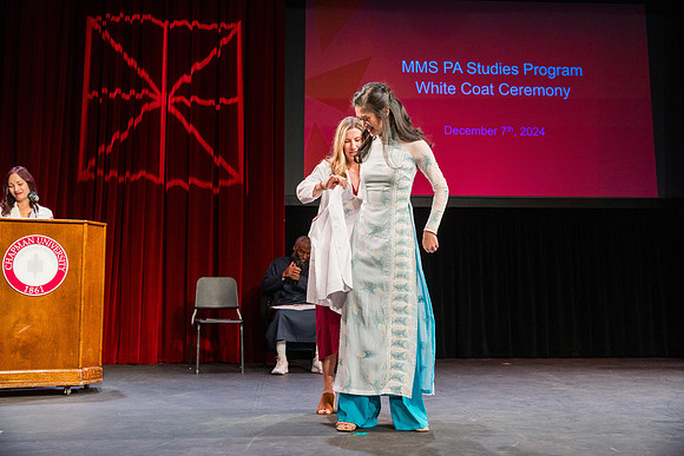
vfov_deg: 33.1
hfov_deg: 48.0
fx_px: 768
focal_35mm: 40
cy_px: 228
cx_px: 342
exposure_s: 1/320
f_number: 3.5
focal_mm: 40.4
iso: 1250
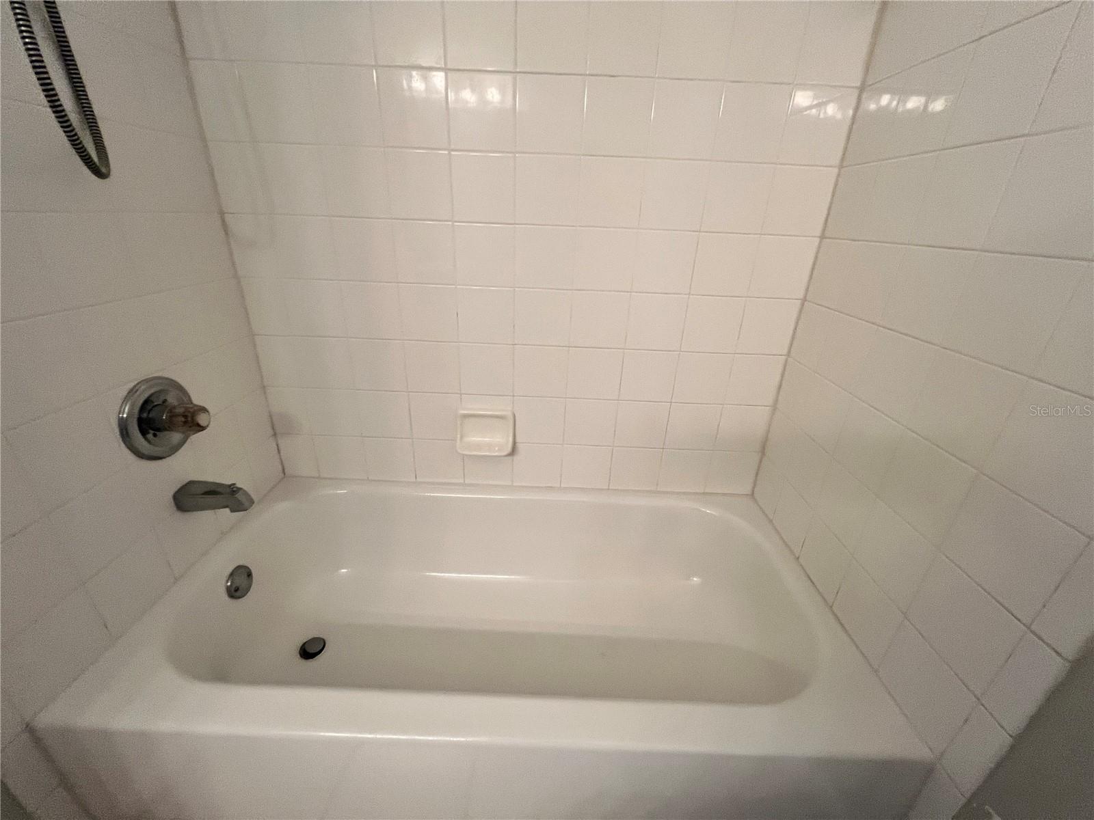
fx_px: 411
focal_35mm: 13
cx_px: 547
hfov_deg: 106.2
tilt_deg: -24.2
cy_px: 410
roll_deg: -3.3
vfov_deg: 89.9
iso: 320
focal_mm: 1.57
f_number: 1.8
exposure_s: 1/60
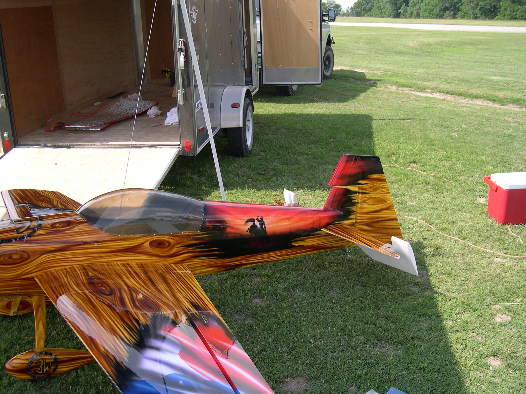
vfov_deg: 37.7
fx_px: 577
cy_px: 197
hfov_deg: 49.0
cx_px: 263
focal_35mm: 38
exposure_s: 1/610
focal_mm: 8
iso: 100
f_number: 2.8
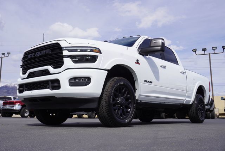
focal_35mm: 36
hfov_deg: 53.1
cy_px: 76
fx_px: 225
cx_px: 112
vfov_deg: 36.9
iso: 100
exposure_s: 1/250
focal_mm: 24
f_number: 11
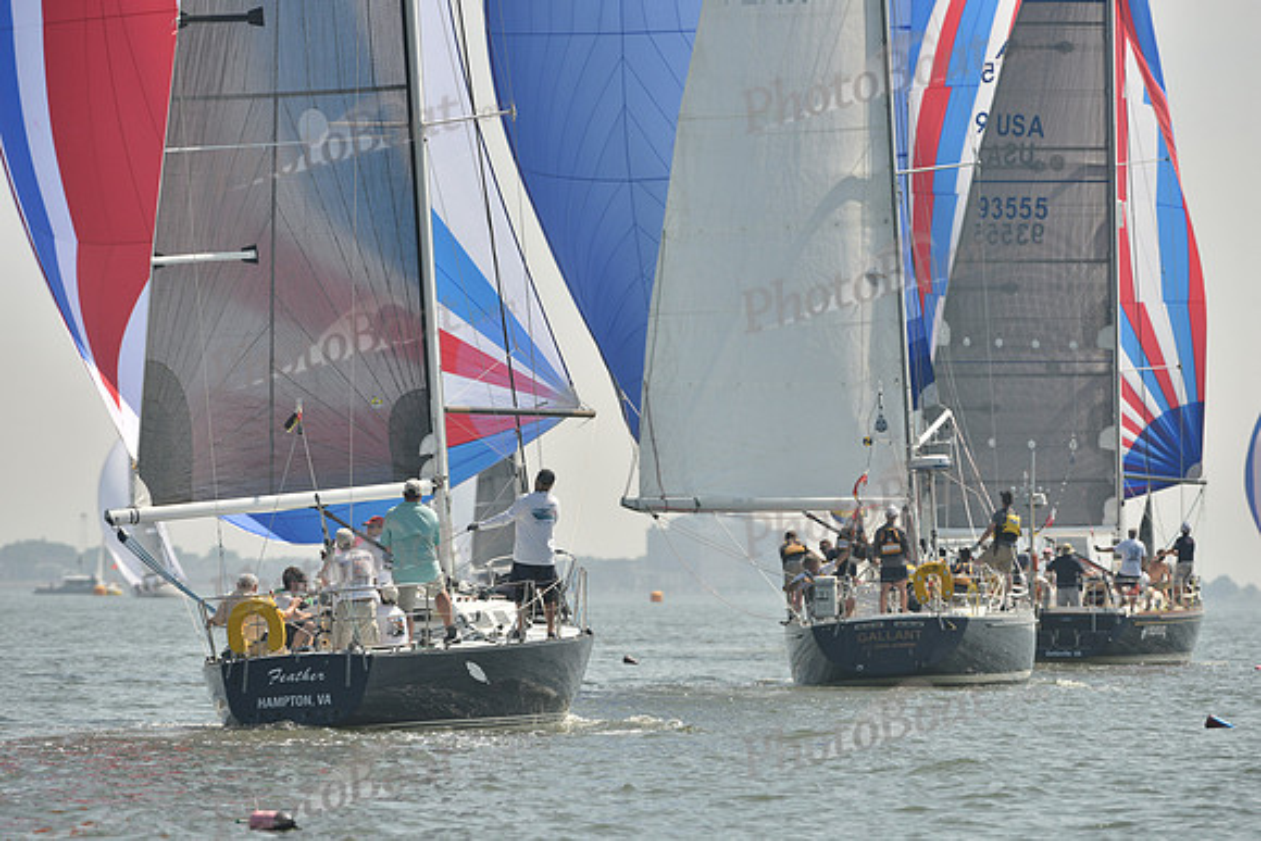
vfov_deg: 3.4
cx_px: 630
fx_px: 14014
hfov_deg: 5.2
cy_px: 420
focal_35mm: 400
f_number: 7.1
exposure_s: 1/1250
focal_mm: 400
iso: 320
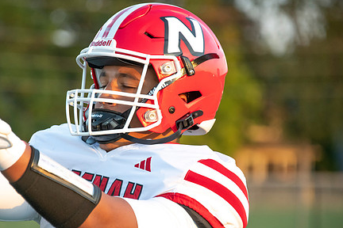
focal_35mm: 336
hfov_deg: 6.1
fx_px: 3201
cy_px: 151
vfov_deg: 4.1
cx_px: 128
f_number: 5.6
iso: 2000
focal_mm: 250
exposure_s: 1/1250
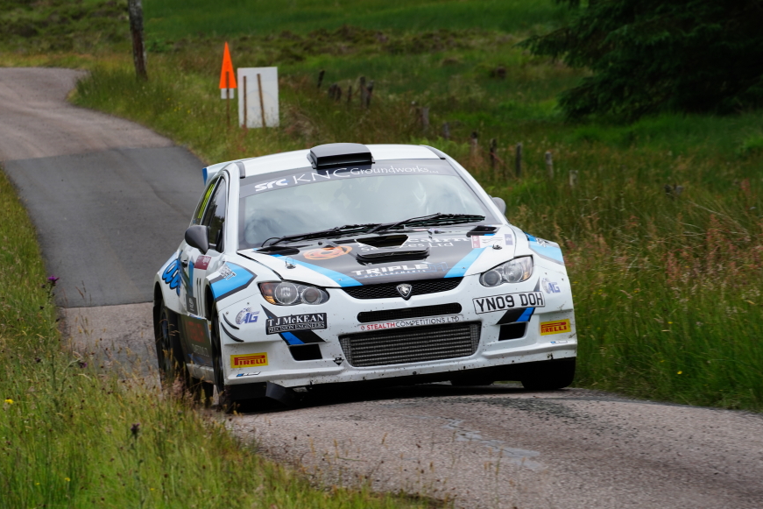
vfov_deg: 5.0
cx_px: 385
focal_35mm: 277
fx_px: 5871
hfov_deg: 7.4
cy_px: 253
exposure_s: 1/500
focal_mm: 268
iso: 800
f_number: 16
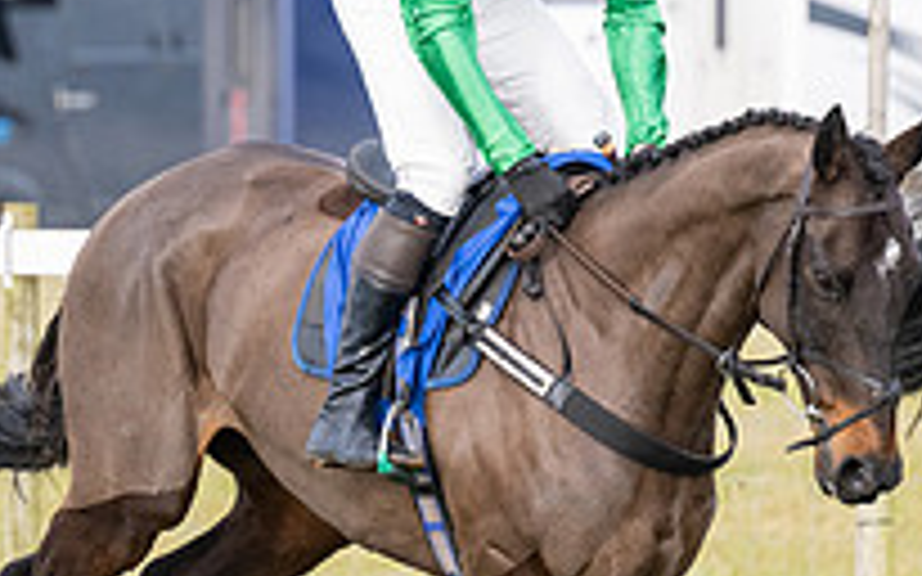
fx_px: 18011
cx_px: 689
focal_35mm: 717
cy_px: 524
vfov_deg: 1.8
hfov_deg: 2.9
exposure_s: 1/1600
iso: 800
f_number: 5
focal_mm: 200
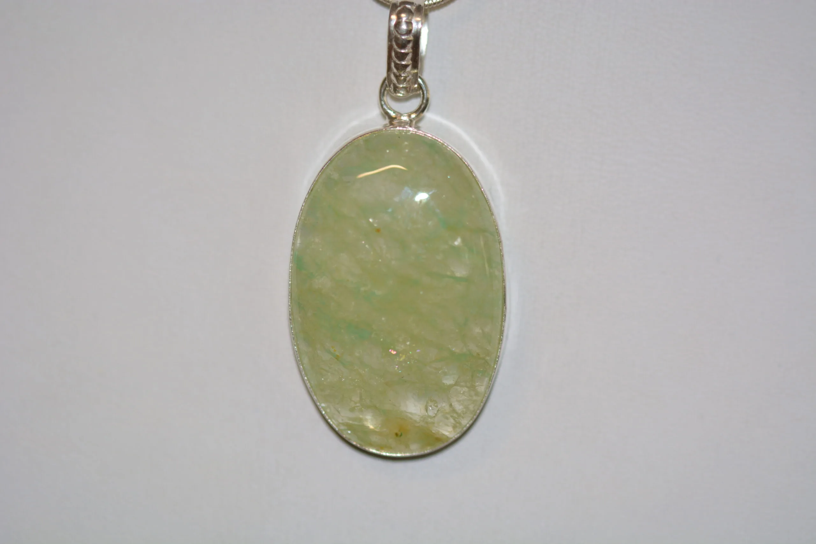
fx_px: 3571
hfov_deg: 13.0
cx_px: 408
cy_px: 272
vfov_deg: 8.7
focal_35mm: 158
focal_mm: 105
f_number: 3.5
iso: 250
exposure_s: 1/60
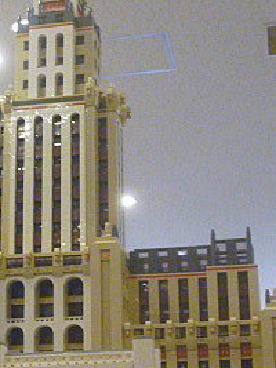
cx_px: 55
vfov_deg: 23.3
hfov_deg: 17.4
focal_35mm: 84
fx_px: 894
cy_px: 197
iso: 800
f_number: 3.5
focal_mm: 6.3
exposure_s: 1/40
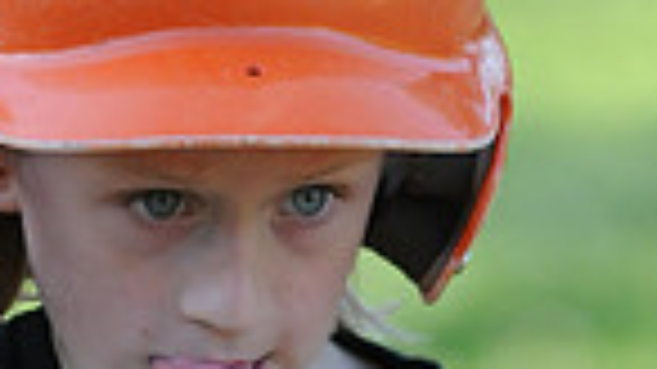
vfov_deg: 0.6
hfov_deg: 1.2
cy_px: 788
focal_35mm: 1876
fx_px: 32670
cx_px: 223
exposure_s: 1/640
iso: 800
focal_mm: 300
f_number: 4
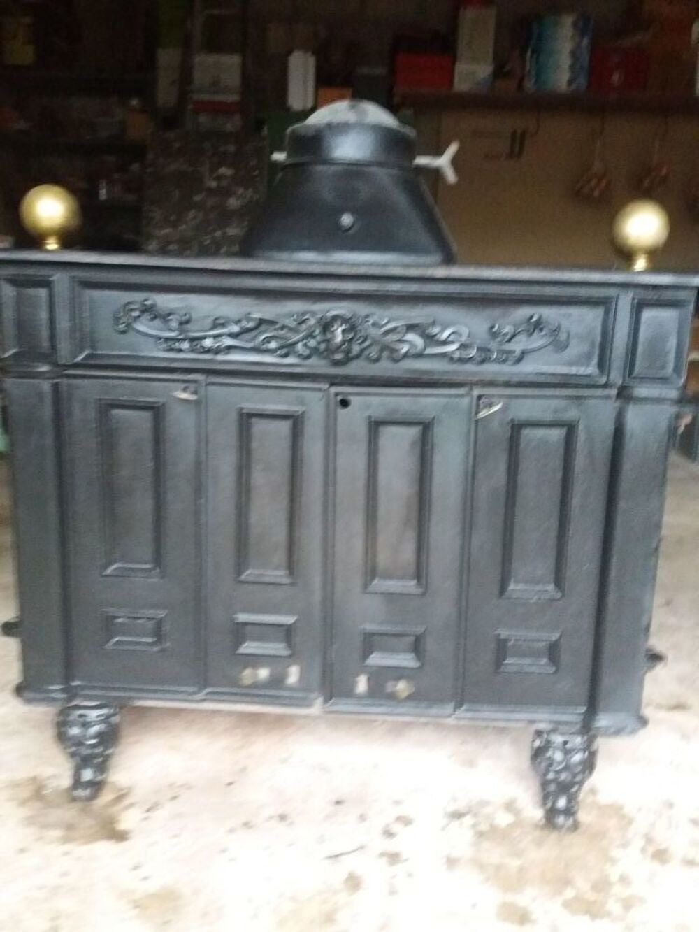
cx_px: 350
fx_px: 754
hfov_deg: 49.8
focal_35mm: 28
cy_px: 466
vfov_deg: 63.4
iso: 500
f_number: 1.9
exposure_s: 1/17
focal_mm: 3.7
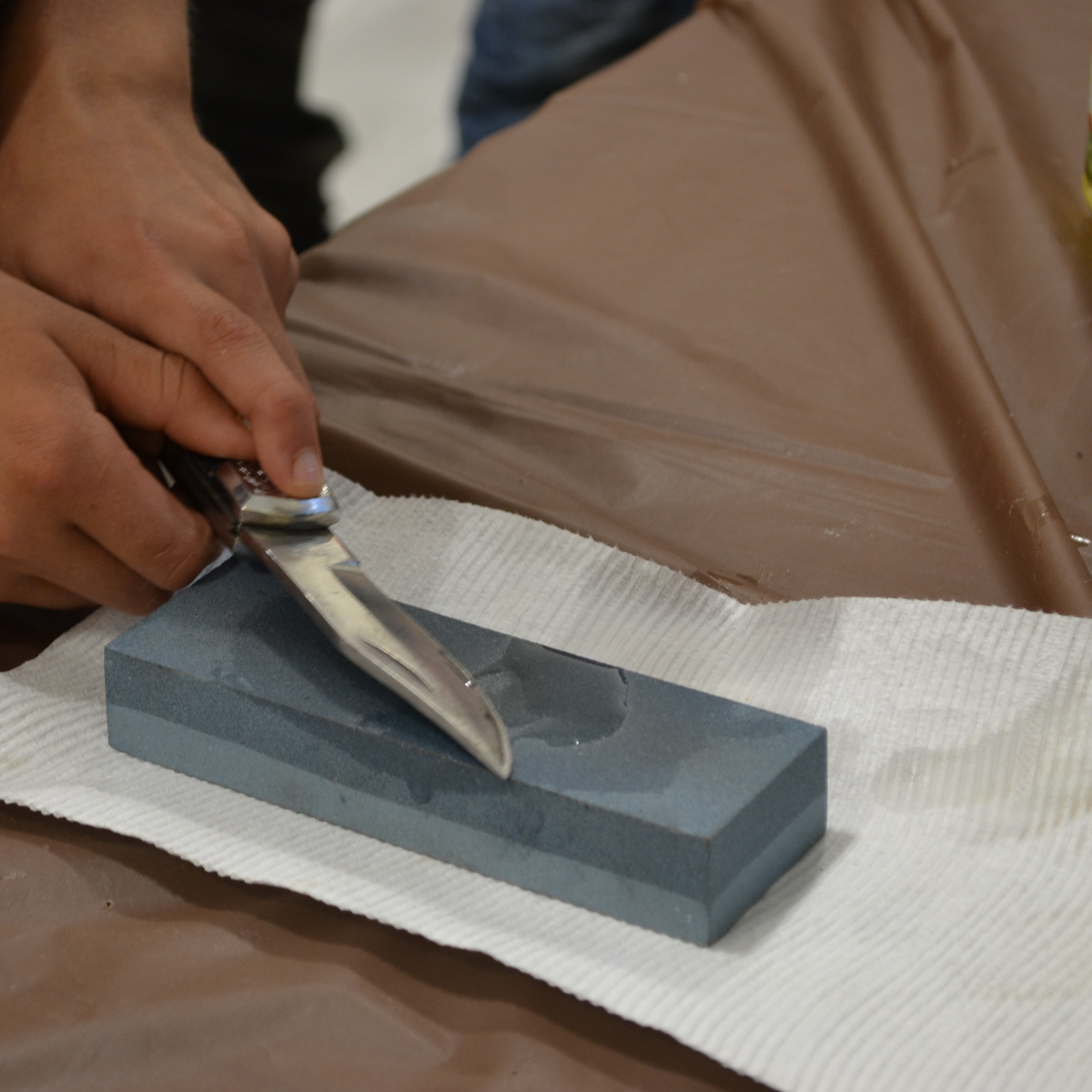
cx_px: 366
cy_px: 539
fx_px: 3842
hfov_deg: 16.1
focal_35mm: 108
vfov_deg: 16.2
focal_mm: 55
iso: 400
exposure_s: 1/50
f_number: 5.6
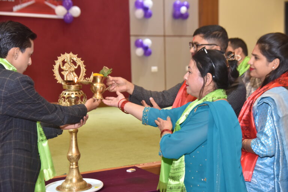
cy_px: 96
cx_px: 144
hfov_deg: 34.5
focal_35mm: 58
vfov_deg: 23.4
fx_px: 464
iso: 1600
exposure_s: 1/160
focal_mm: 58
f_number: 4.5
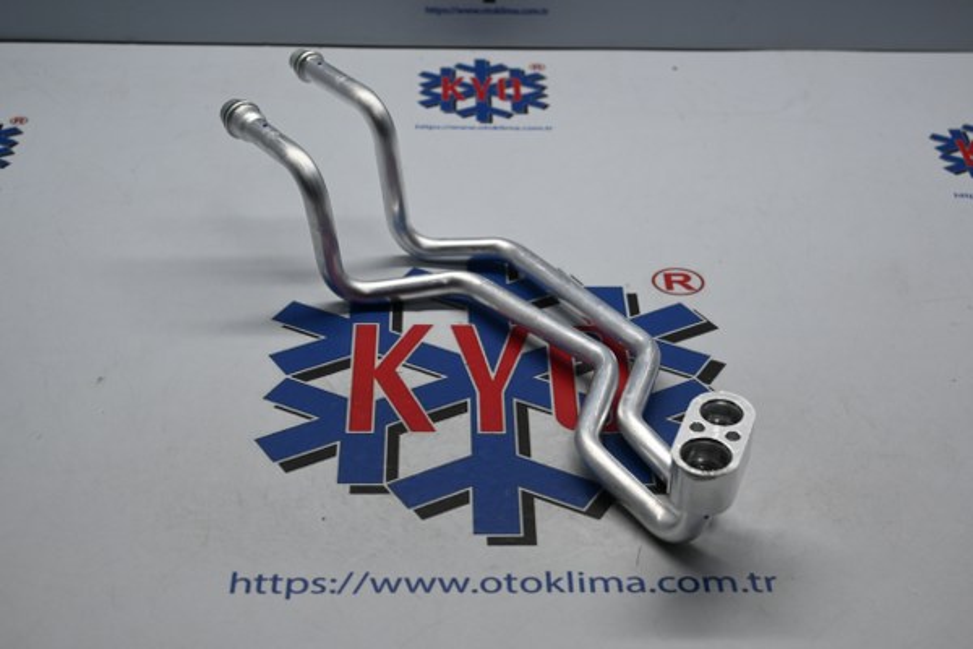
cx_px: 486
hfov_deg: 30.5
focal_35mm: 66
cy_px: 324
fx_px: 1784
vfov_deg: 20.6
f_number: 6
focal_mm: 44
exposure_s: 1/80
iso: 280
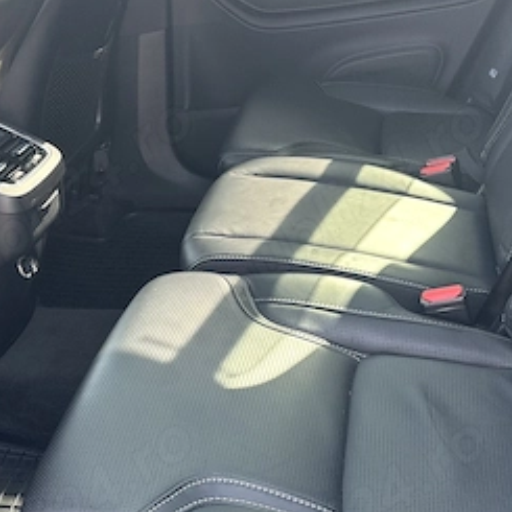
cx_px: 203
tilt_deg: -25.2
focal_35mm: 52
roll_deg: +3.5
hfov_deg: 32.7
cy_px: 228
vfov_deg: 32.8
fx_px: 870
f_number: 1.78
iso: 125
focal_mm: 6.86
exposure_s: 1/121
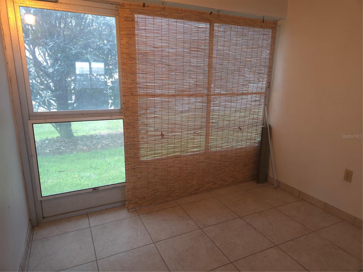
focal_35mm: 23
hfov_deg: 73.9
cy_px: 136
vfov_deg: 58.9
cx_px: 182
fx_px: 241
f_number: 1.8
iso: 320
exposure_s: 1/40
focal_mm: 5.4
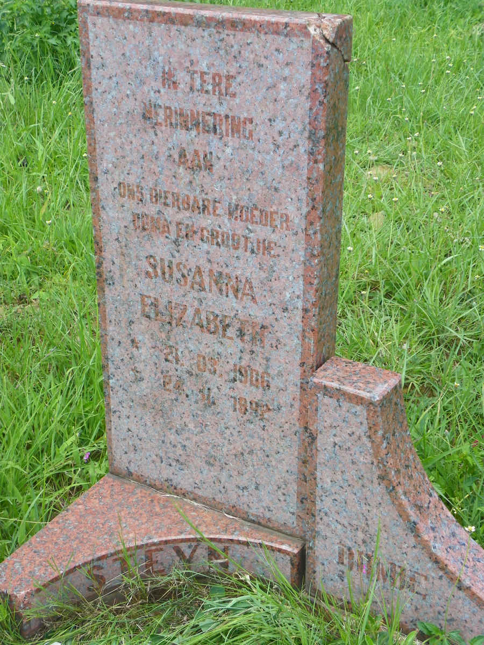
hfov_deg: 25.2
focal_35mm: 58
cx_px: 242
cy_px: 322
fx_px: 1081
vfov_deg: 33.2
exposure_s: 1/160
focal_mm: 10.3
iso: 64
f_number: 3.5
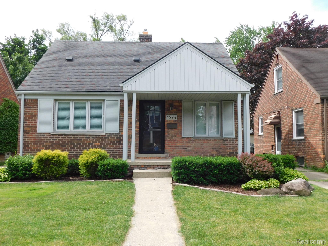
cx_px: 164
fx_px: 284
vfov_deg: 46.8
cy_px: 123
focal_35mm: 30
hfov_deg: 60.0
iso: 125
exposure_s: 1/500
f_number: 3.2
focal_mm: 5.3
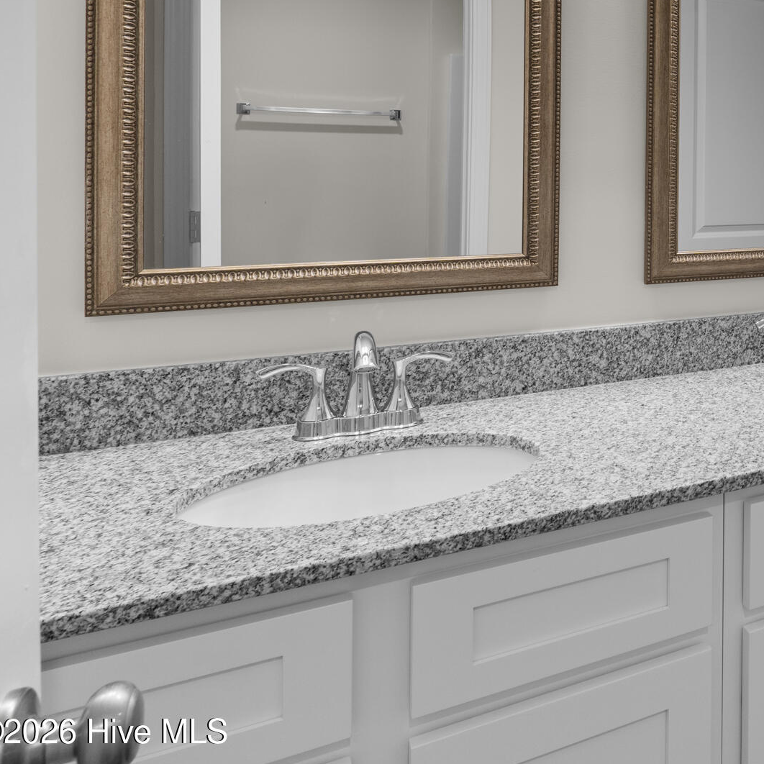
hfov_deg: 39.1
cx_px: 874
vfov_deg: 47.8
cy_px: 186
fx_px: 824
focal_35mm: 33
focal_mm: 11
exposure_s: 1/8
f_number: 6.3
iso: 200
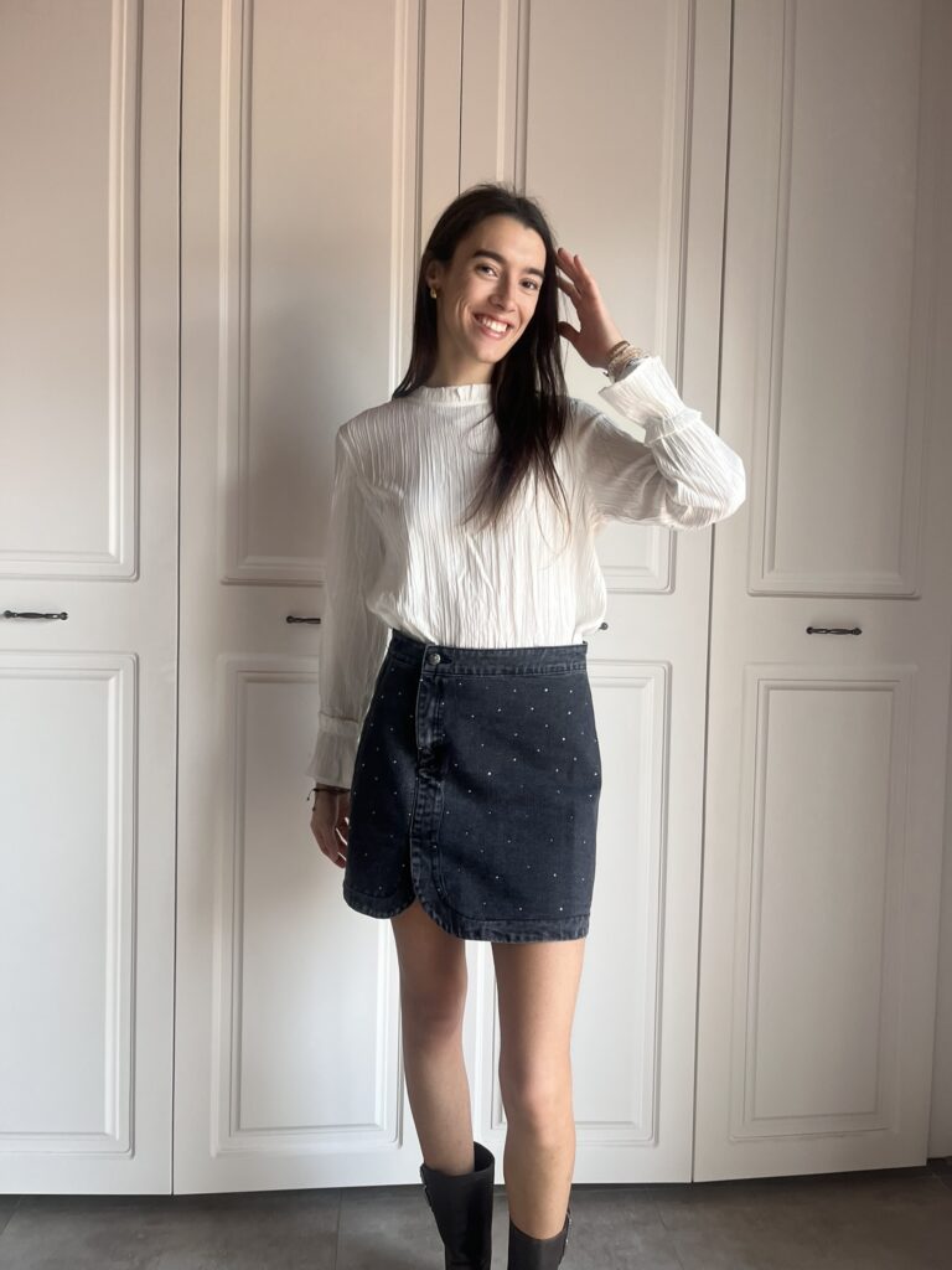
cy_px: 635
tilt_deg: -2.3
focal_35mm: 26
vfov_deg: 67.3
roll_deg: -1.0
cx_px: 476
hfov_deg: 53.1
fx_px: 953
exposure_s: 1/121
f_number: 1.6
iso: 125
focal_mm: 5.1
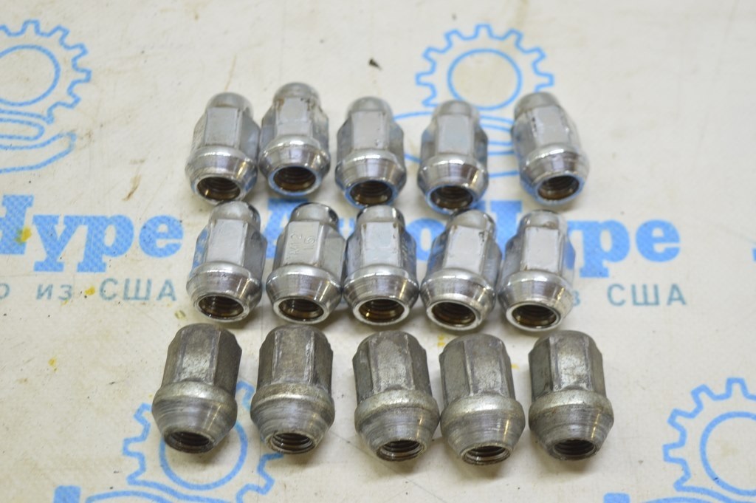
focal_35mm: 60
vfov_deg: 22.6
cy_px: 252
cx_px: 378
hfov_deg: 33.4
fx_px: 1259
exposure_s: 1/20
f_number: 5.6
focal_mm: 40
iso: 400
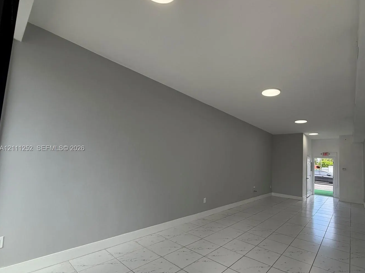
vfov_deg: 74.6
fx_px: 179
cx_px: 220
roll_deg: -2.1
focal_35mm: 17
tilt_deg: +5.8
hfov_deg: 89.8
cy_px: 149
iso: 64
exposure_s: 1/201
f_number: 2.2
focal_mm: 2.22
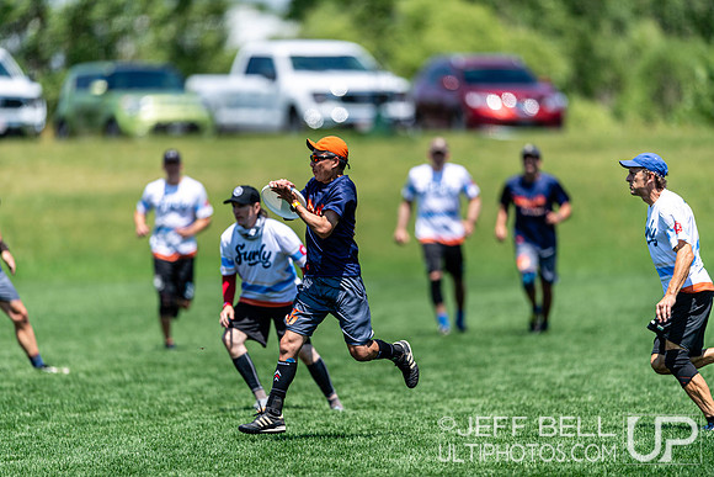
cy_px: 238
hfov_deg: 5.2
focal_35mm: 400
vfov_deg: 3.4
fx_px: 7935
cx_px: 357
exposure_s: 1/2000
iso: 110
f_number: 2.8
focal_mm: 400
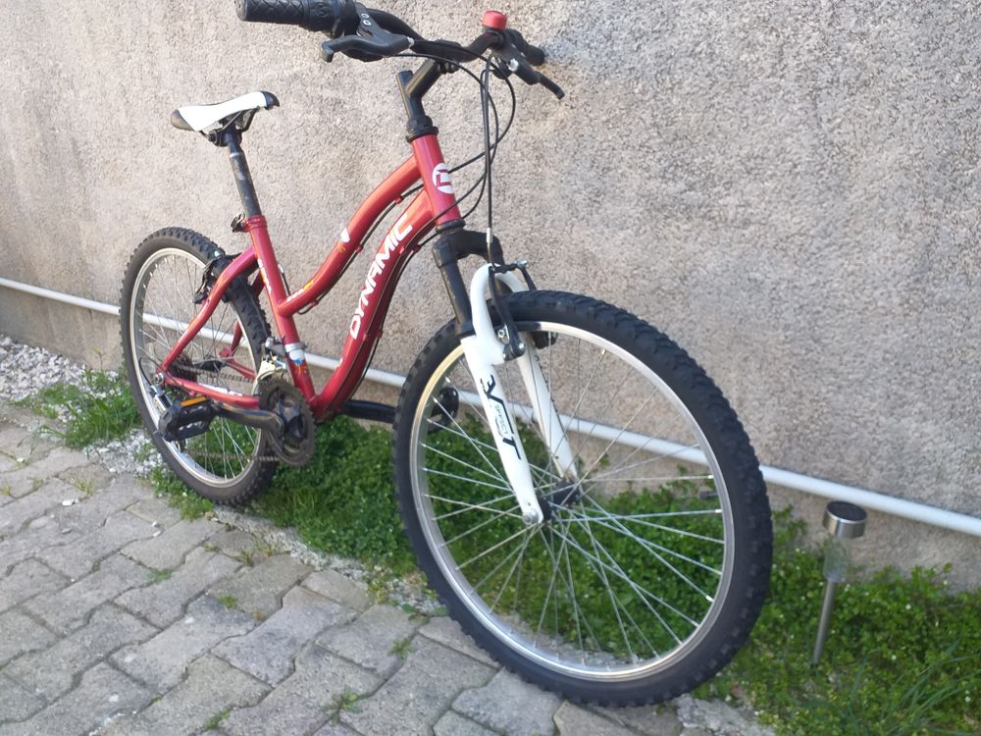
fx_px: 737
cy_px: 368
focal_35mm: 26
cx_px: 490
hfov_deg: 67.3
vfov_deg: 53.1
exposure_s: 1/100
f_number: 1.9
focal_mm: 3.6
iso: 50
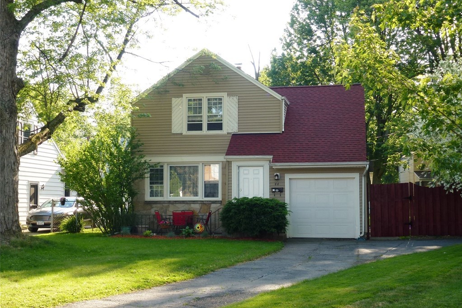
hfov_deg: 41.1
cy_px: 166
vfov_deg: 28.0
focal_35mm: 48
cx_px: 231
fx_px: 616
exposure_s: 1/160
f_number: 4
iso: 100
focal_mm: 8
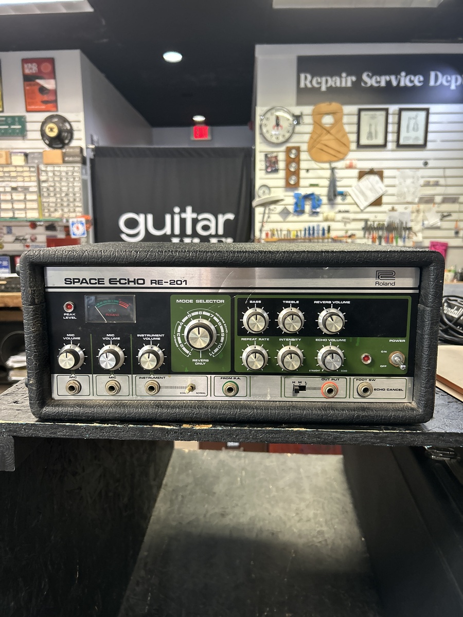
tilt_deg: -9.4
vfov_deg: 67.3
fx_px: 464
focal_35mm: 26
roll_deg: +0.7
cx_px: 232
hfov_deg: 53.1
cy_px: 308
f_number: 1.5
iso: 250
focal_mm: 5.7
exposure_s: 1/60
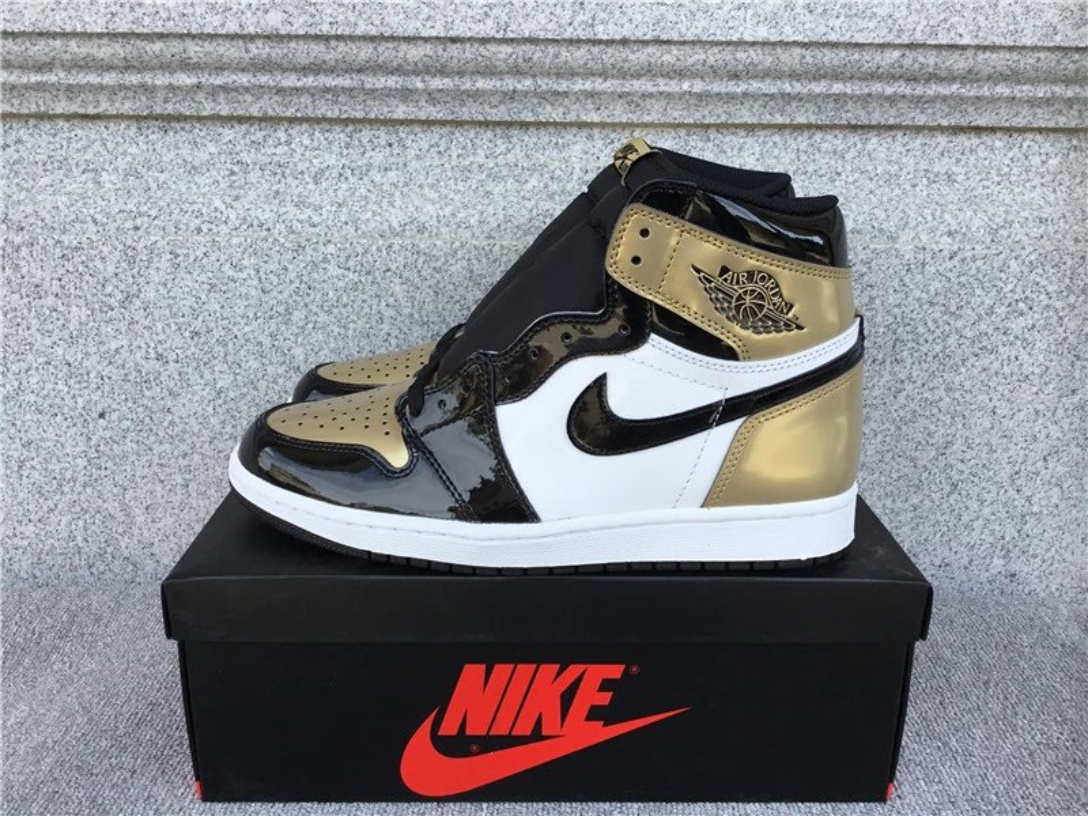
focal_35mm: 31
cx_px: 544
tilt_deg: -18.1
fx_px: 974
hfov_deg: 58.4
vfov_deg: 45.4
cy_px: 408
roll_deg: -0.1
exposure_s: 1/360
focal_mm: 3.3
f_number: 2.4
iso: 25
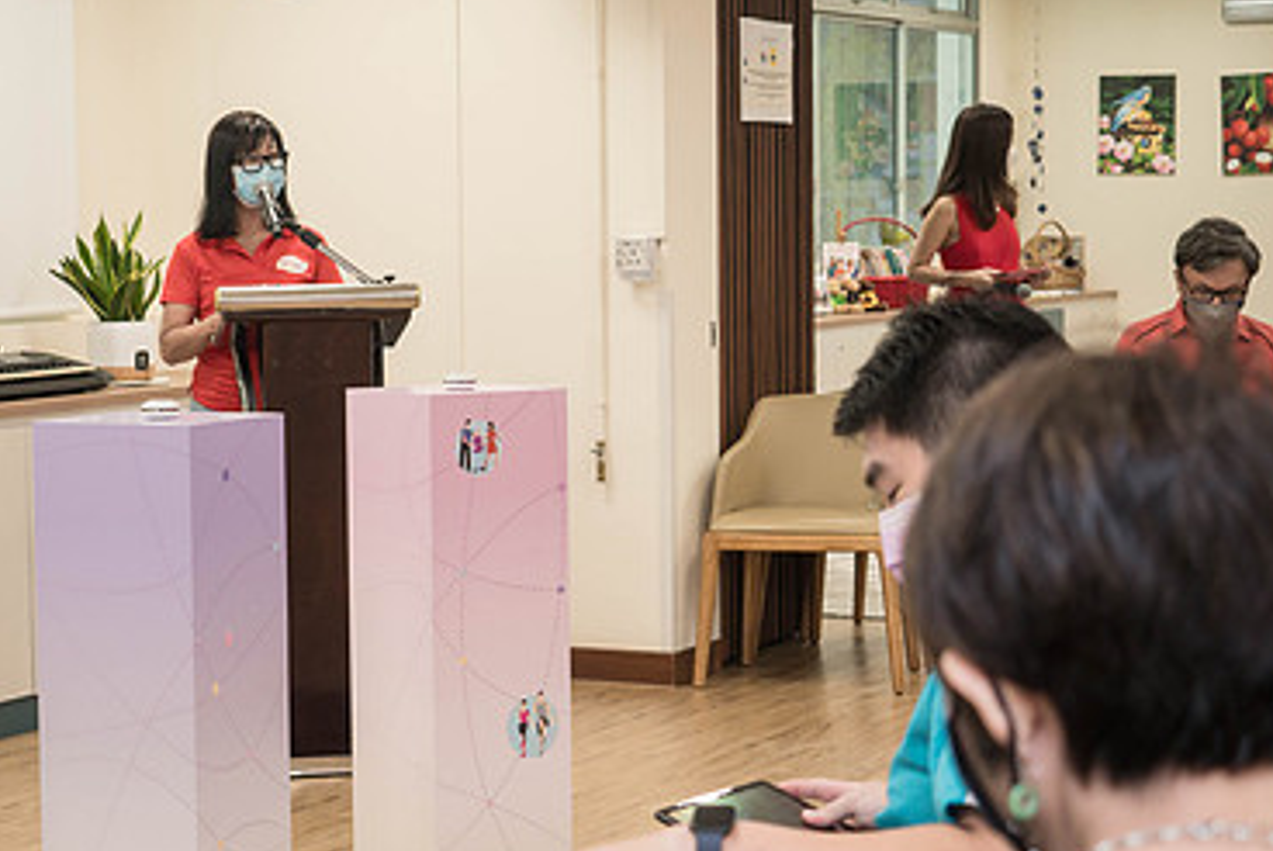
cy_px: 514
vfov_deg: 14.4
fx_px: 3362
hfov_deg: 21.4
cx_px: 446
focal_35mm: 95
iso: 500
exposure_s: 1/125
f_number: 2.8
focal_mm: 28
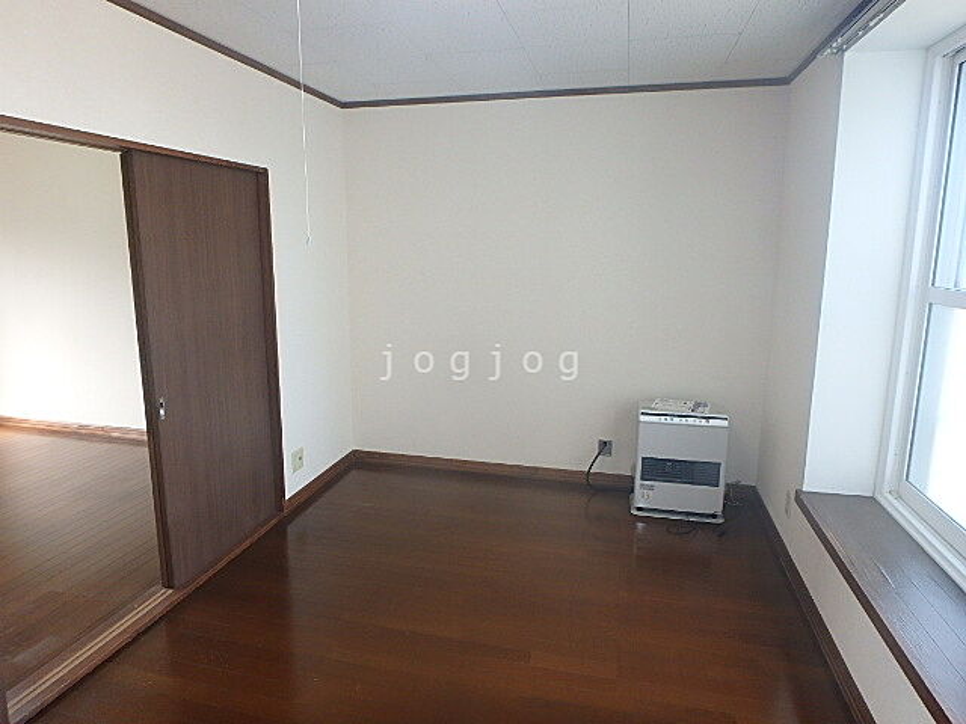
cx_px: 483
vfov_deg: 63.4
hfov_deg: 79.0
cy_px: 362
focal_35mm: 21
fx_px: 586
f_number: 3.5
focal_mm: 3.7
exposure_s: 1/40
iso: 200
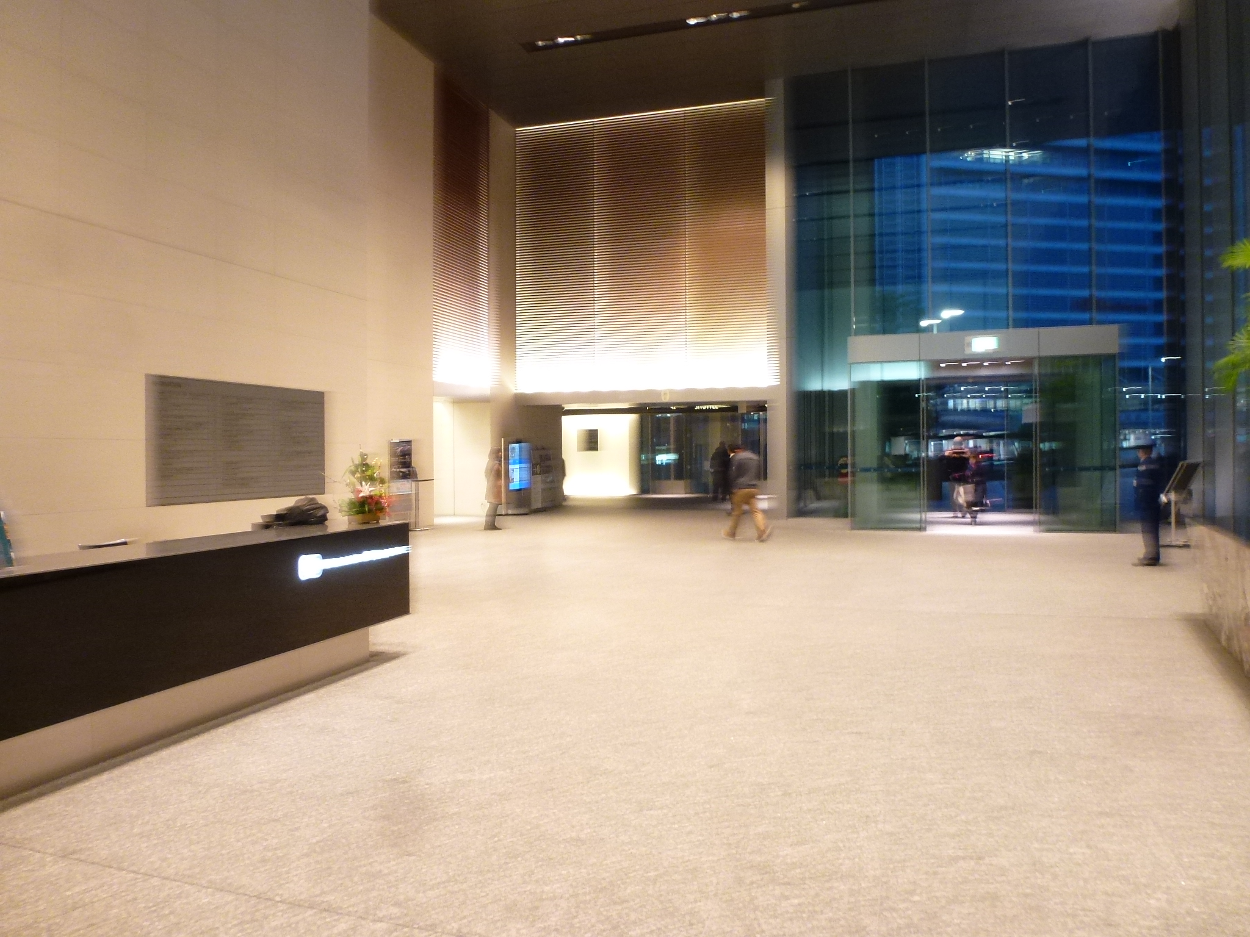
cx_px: 625
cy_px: 468
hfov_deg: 71.6
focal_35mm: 24
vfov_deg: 56.8
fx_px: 867
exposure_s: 1/6
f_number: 3.3
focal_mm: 4.3
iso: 200
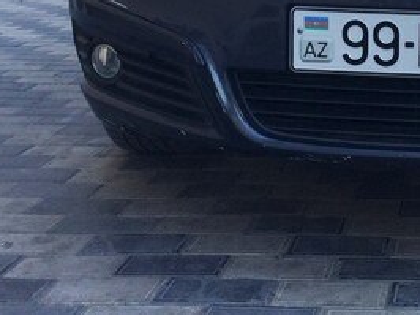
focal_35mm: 72
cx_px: 445
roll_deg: +2.6
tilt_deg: -9.3
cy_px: -28
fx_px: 873
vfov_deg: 19.6
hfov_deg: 25.4
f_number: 2.2
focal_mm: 4.15
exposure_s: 1/163
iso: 32
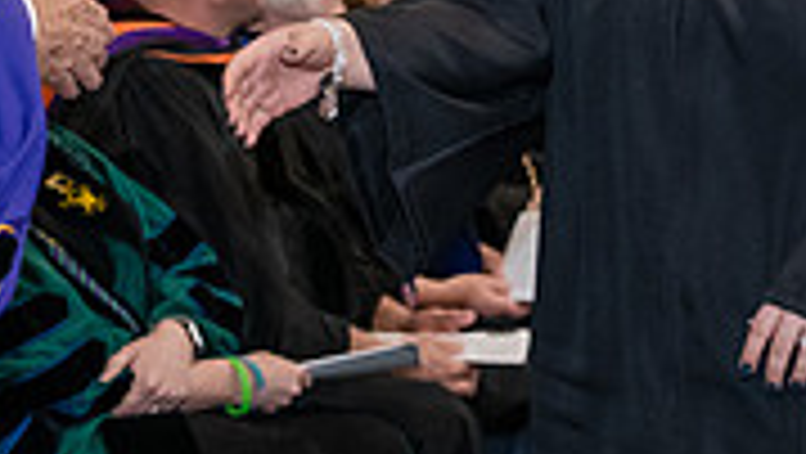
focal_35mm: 237
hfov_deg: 9.1
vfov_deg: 5.1
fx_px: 5069
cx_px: 257
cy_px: -79
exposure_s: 1/200
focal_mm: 70
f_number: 5
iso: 2500
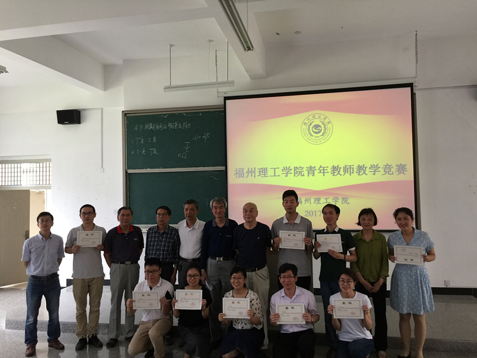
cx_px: 238
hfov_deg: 61.7
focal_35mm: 29
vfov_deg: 48.2
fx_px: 400
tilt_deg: +1.5
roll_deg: -0.3
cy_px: 179
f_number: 2.2
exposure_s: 1/17
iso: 64
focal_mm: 4.15
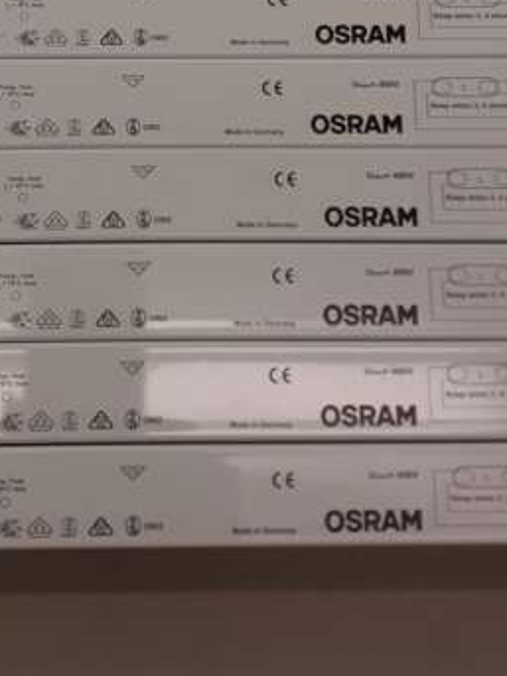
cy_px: 37
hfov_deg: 23.1
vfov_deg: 29.2
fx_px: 1231
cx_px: 136
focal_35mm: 63
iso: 64
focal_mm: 3.6
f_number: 1.9
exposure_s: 1/100
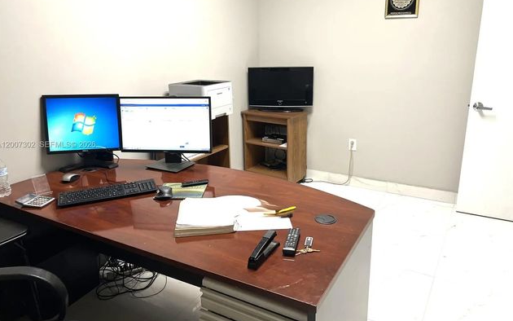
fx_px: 392
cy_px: 145
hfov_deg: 66.5
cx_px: 255
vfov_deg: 44.5
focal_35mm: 28
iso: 80
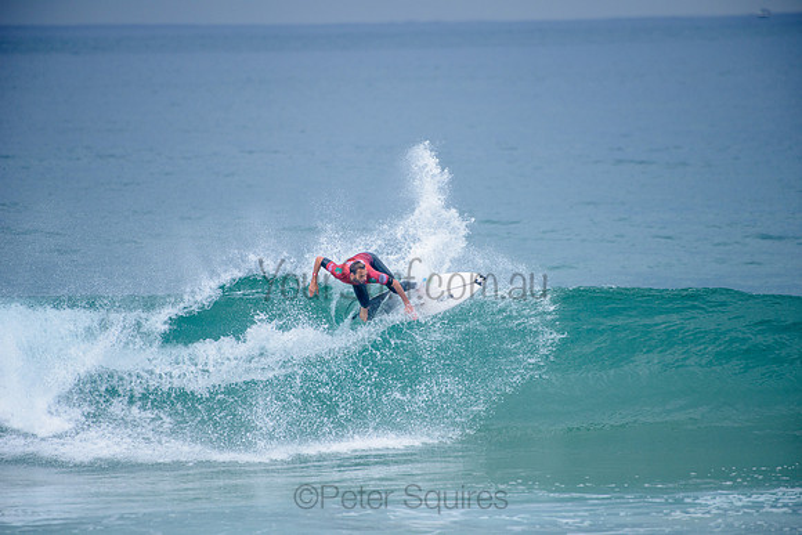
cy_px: 268
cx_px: 401
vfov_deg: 2.8
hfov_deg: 4.1
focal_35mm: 500
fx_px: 11141
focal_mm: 500
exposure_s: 1/2000
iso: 250
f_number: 5.6
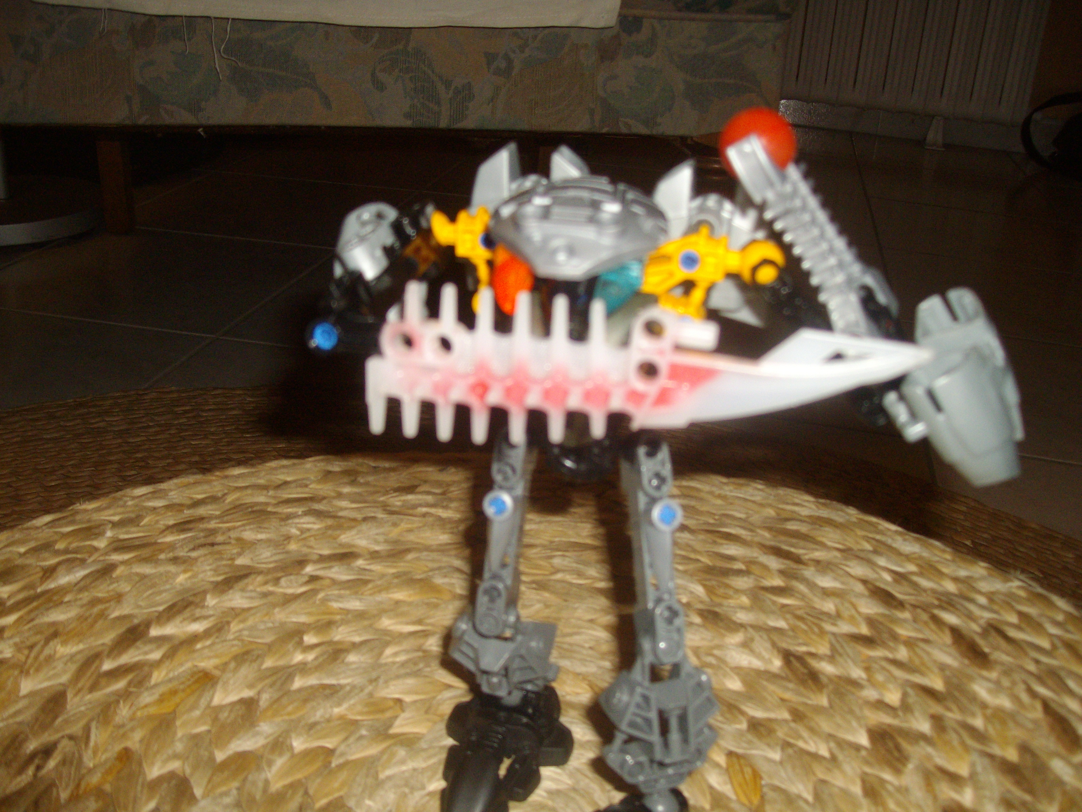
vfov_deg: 39.7
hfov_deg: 51.4
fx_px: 1125
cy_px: 406
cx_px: 541
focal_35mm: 36
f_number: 2.7
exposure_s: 1/60
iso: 160
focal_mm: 6
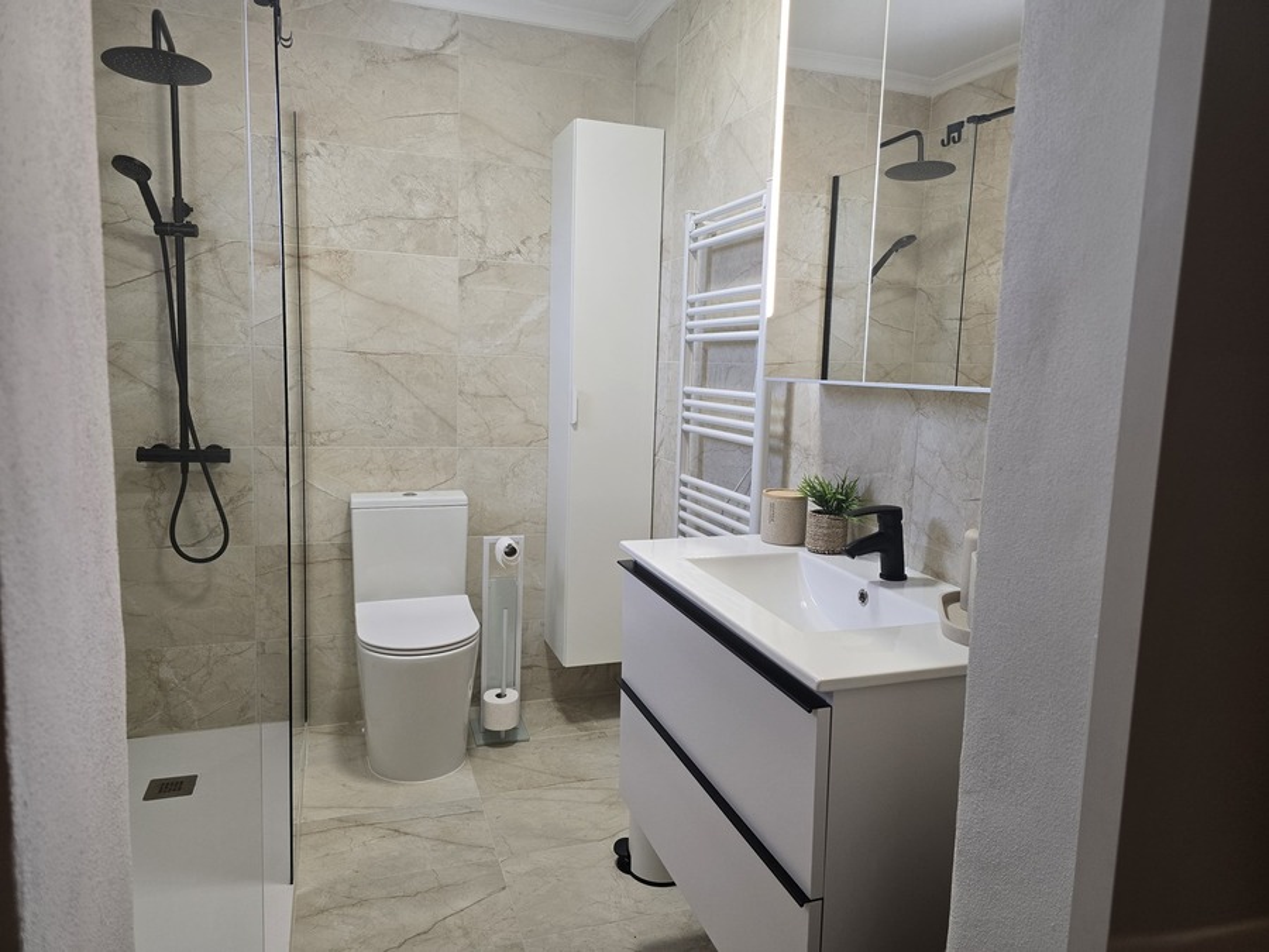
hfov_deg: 73.9
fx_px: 843
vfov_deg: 58.9
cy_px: 476
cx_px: 634
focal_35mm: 23
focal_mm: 6.3
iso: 160
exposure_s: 1/100
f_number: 1.7
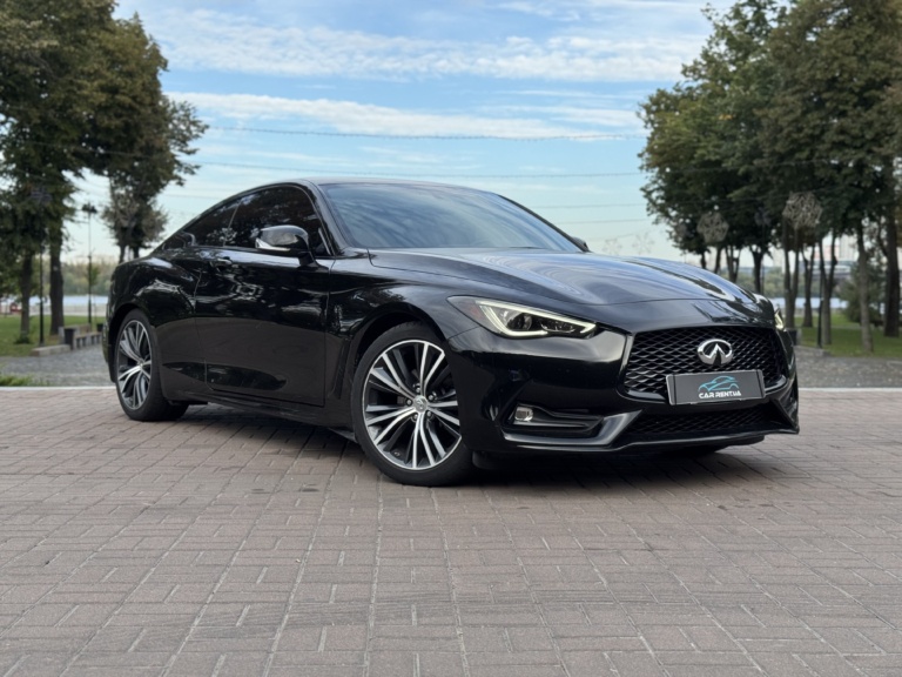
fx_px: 1251
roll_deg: -0.3
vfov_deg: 30.3
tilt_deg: -3.1
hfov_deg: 39.7
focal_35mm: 48
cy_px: 338
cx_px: 451
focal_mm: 6.76
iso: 64
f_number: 1.78
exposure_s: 1/1238
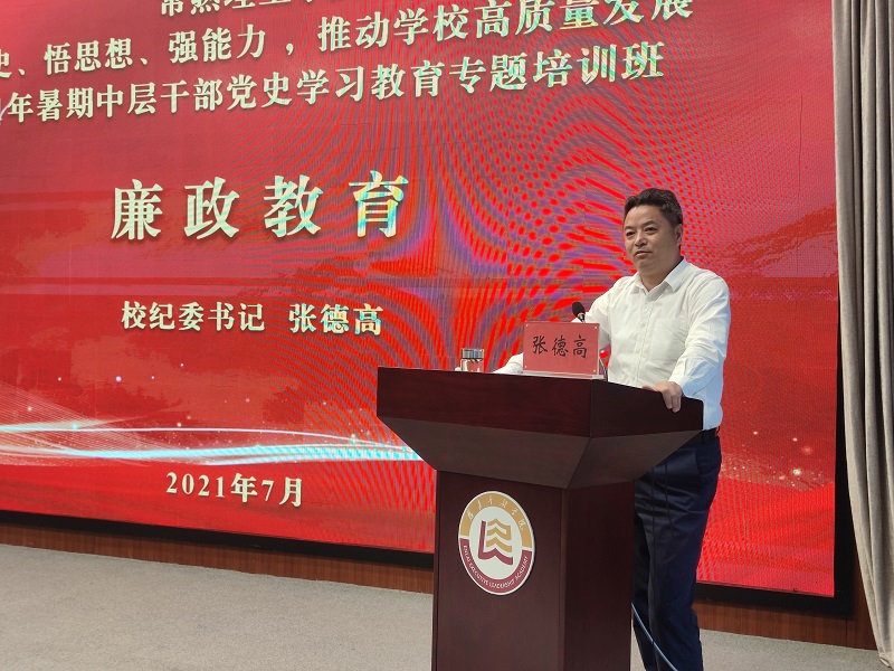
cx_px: 447
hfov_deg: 39.7
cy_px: 336
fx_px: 1240
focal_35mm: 48
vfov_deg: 30.3
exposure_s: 1/120
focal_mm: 6.72
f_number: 1.69
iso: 68
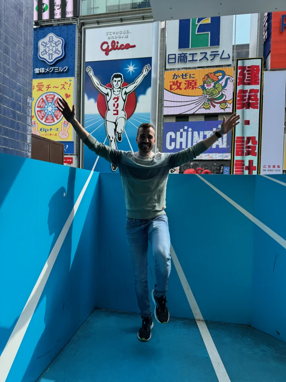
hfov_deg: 56.8
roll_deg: -0.4
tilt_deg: -0.2
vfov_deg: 71.6
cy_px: 191
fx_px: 264
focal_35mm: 24
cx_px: 143
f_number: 1.78
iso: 100
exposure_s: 1/2105
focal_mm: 6.86
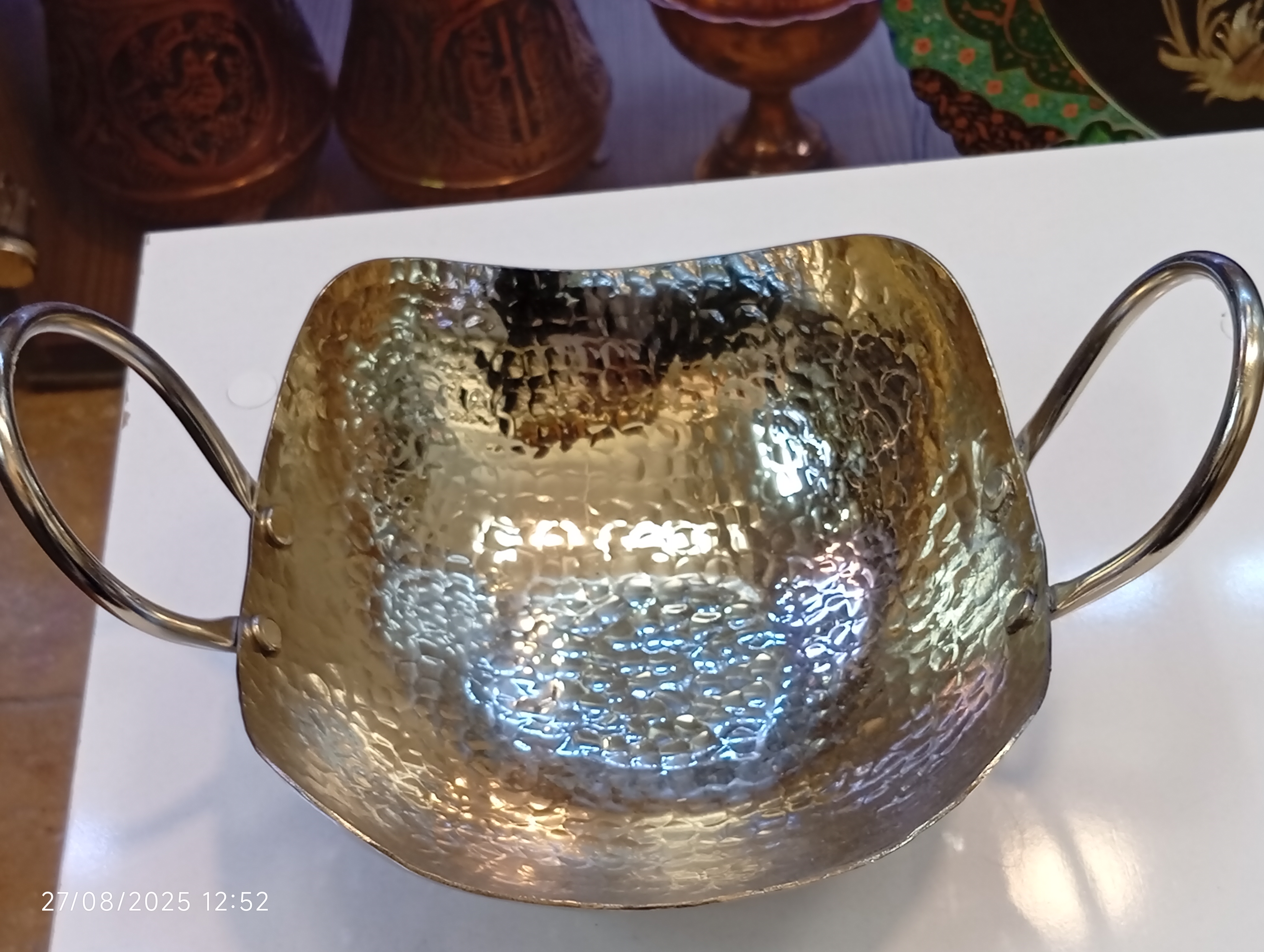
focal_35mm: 54
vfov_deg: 27.1
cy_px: 476
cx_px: 632
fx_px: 1975
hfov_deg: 35.5
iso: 54
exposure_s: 1/50
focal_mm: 3.84
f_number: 1.8
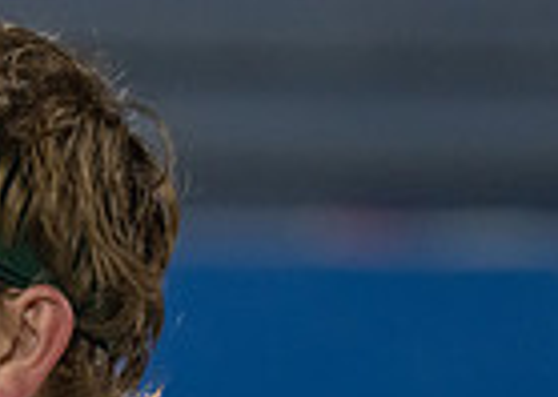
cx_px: -29
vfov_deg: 1.3
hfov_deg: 1.9
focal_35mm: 1075
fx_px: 17020
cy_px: 653
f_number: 2.8
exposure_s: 1/1250
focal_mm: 200
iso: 1600
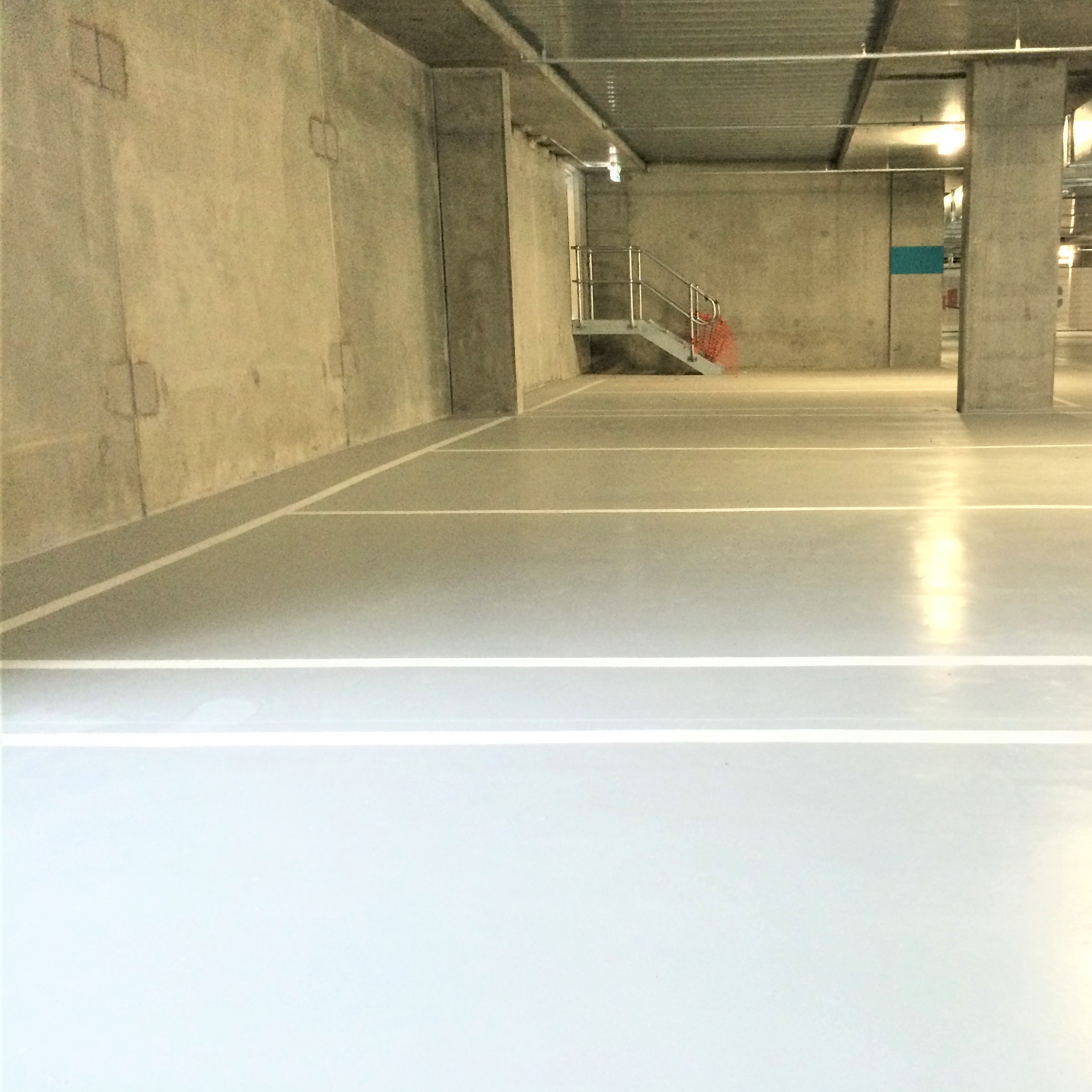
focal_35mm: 36
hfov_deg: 45.3
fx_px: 1285
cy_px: 548
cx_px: 741
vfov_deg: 46.0
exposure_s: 1/30
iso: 200
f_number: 2.2
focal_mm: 4.12
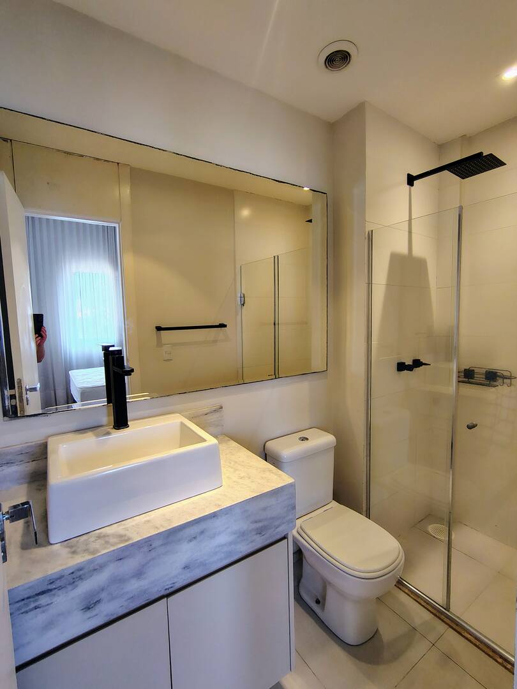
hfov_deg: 78.1
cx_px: 258
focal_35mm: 16
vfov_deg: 94.5
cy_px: 344
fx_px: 319
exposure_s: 1/40
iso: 358
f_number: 2.2
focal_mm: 2.13
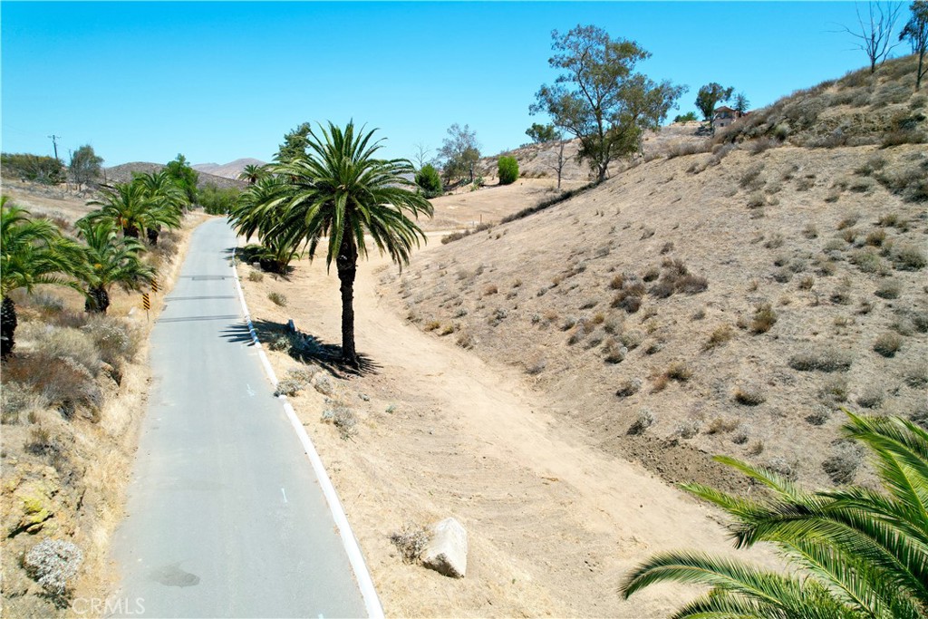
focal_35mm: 22
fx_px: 567
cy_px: 310
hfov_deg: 78.6
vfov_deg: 57.2
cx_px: 464
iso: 100
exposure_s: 1/1250
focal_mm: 8.38
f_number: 2.8
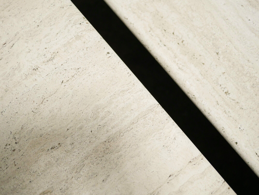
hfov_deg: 46.8
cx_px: 130
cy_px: 98
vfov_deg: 36.0
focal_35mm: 40
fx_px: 299
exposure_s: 1/60
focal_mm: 20
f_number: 1.7
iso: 1600
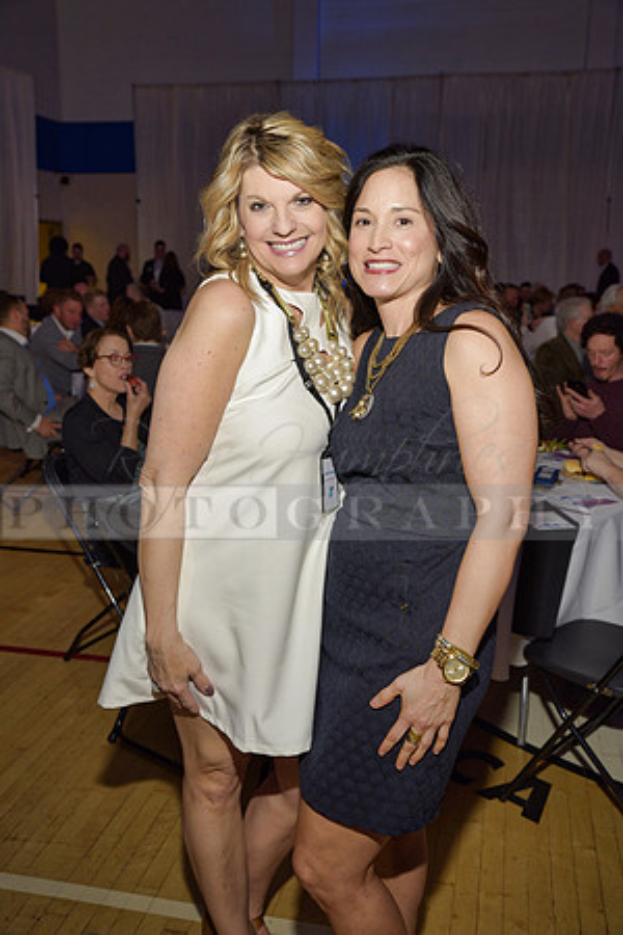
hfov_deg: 36.9
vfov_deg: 53.1
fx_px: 934
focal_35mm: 36
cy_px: 468
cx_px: 312
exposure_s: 1/60
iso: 200
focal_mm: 36
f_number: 5
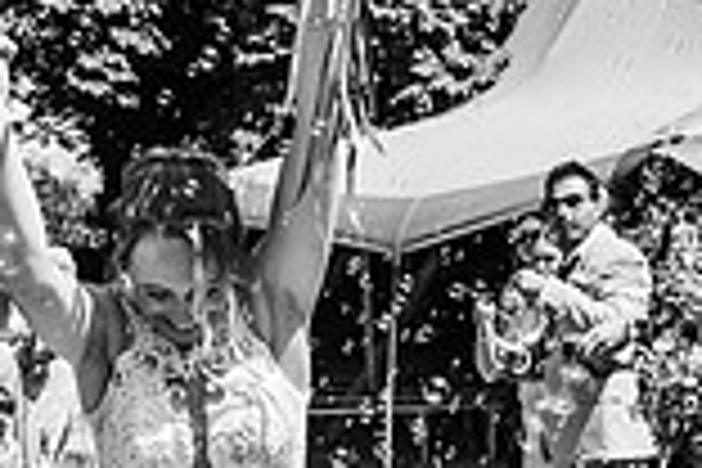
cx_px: 68
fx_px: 2535
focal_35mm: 130
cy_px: 490
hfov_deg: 15.6
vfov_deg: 10.4
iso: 100
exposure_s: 1/1250
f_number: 4.5
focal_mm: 35
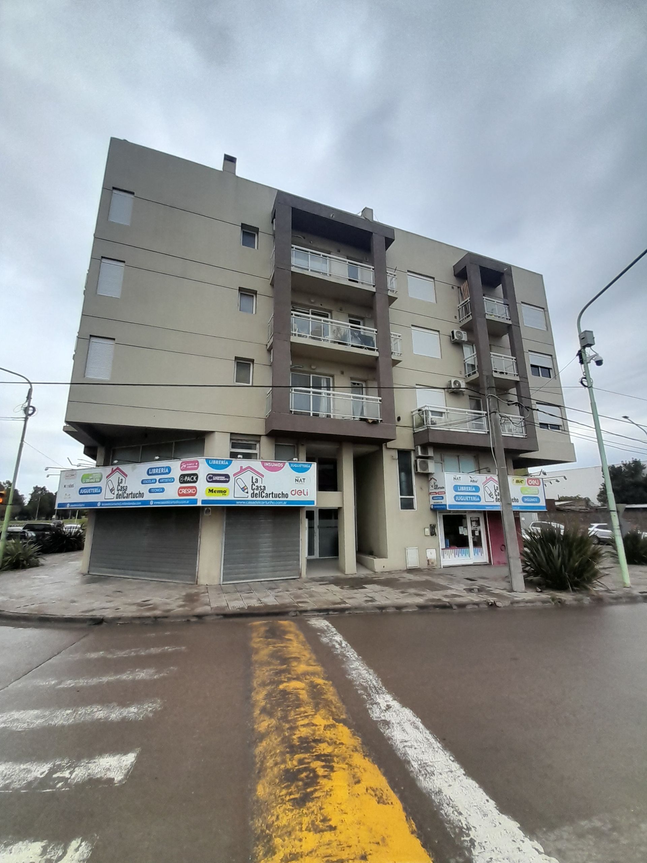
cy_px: 432
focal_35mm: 13
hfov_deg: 89.9
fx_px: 324
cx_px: 324
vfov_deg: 106.2
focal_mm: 1.13
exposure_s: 1/1333
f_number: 2.2
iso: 40
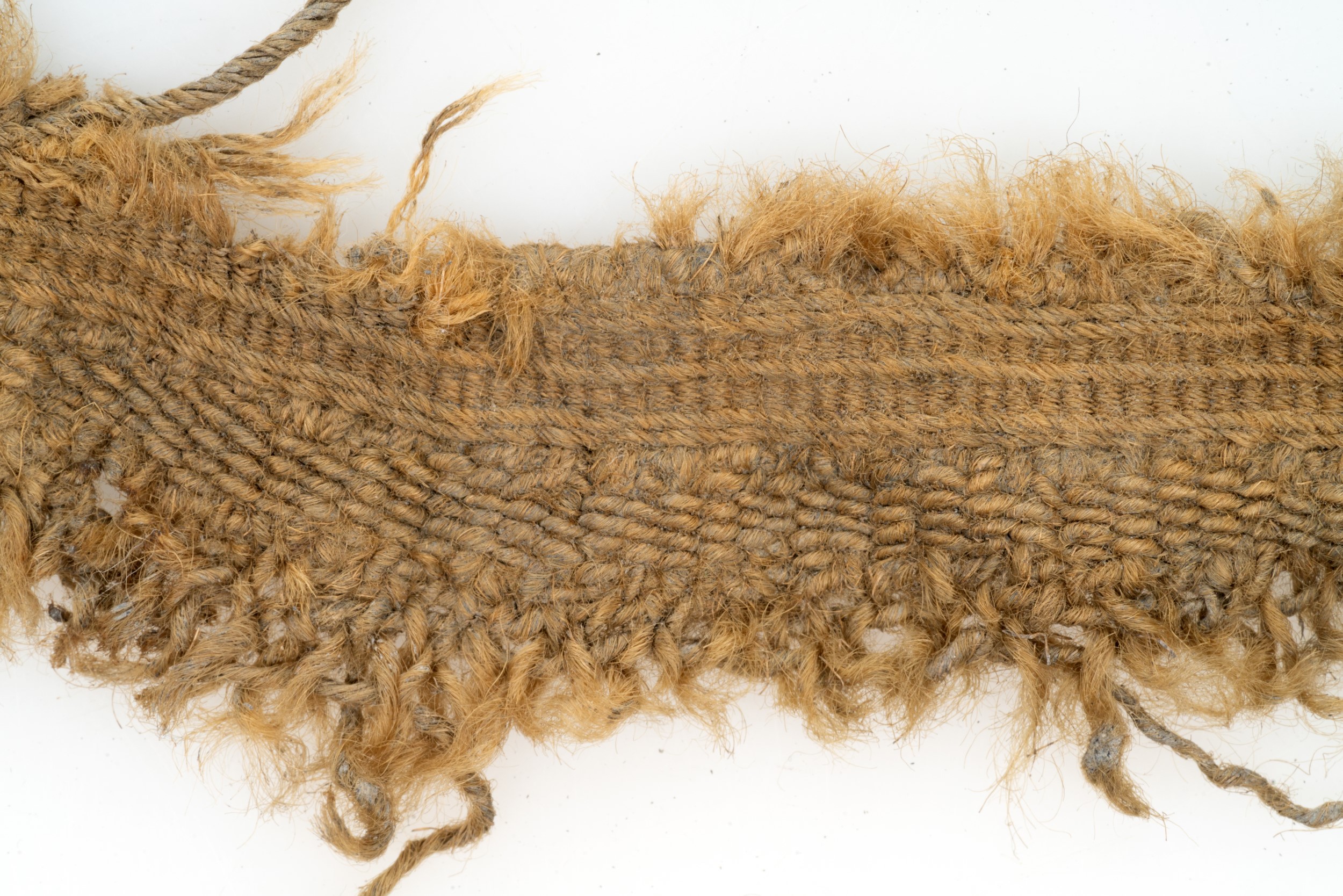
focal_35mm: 90
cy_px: 448
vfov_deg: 15.2
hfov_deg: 22.6
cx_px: 672
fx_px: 3358
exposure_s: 1/160
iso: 200
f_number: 18
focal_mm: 90
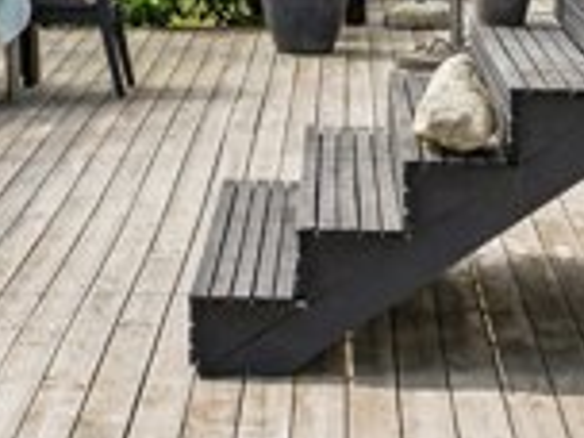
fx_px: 2480
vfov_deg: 9.7
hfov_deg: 13.4
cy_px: -286
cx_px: 169
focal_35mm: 147
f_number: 6.3
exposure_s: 1/3200
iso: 800
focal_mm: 29
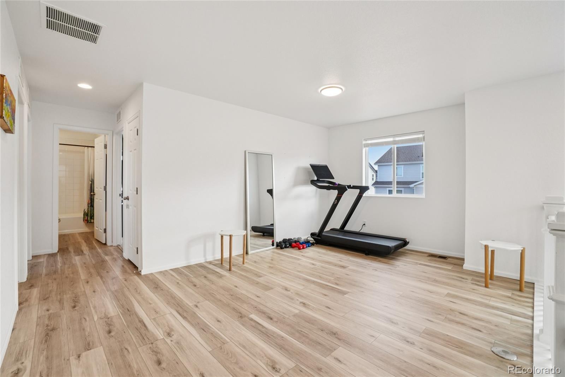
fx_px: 235
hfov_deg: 100.4
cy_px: 188
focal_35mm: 15
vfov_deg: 77.3
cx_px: 282
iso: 400
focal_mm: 10
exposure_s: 1/60
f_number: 8
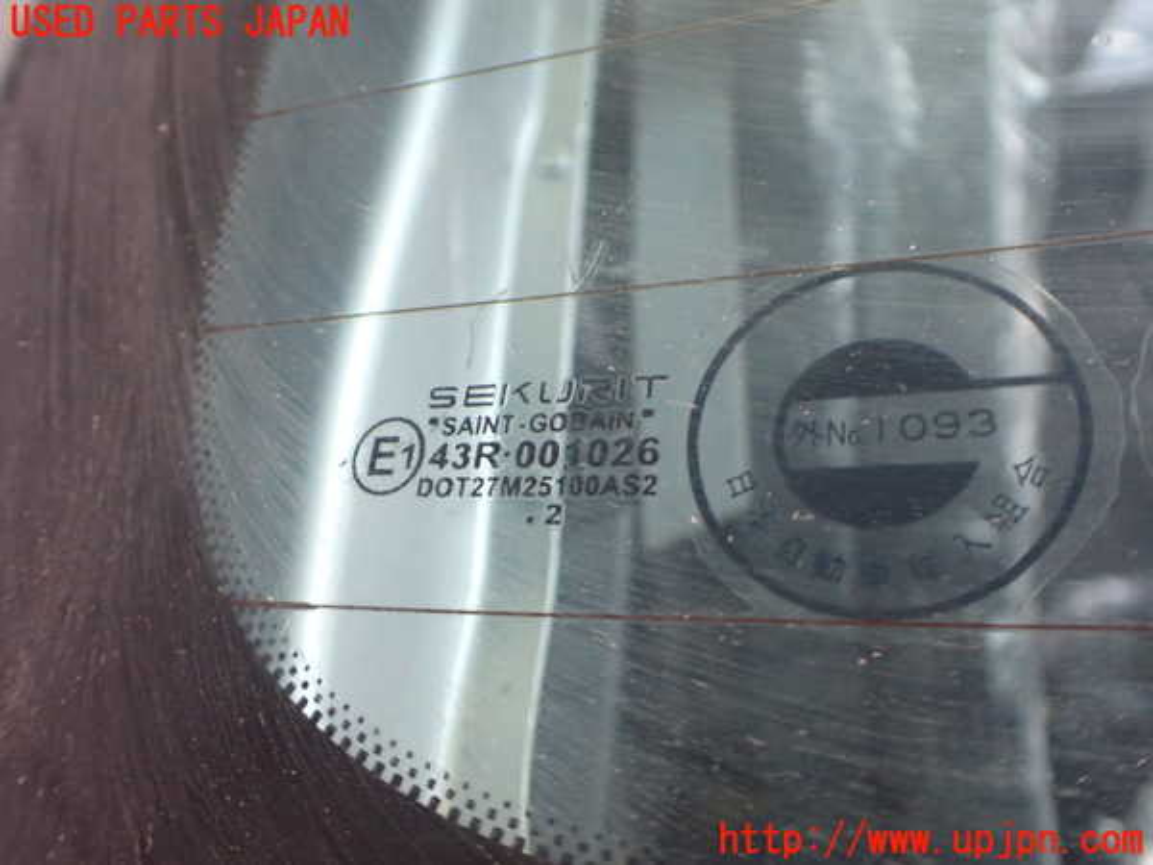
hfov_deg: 60.0
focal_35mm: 30
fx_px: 999
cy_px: 432
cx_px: 576
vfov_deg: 46.8
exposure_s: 1/80
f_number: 2.3
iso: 800
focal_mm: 5.4
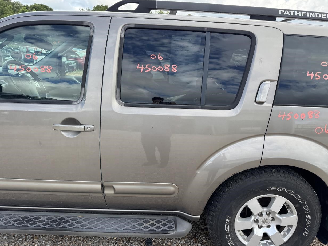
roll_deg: -3.6
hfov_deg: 69.4
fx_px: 237
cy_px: 125
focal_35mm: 25
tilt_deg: -19.1
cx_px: 170
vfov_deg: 54.9
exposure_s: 1/995
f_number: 1.78
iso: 80
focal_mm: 6.76
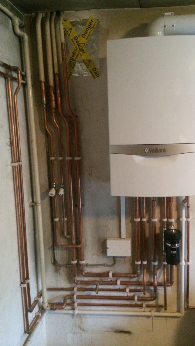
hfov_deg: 35.5
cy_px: 174
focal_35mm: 33
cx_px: 121
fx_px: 303
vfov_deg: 59.5
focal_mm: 4.12
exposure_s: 1/15
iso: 500
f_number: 2.2
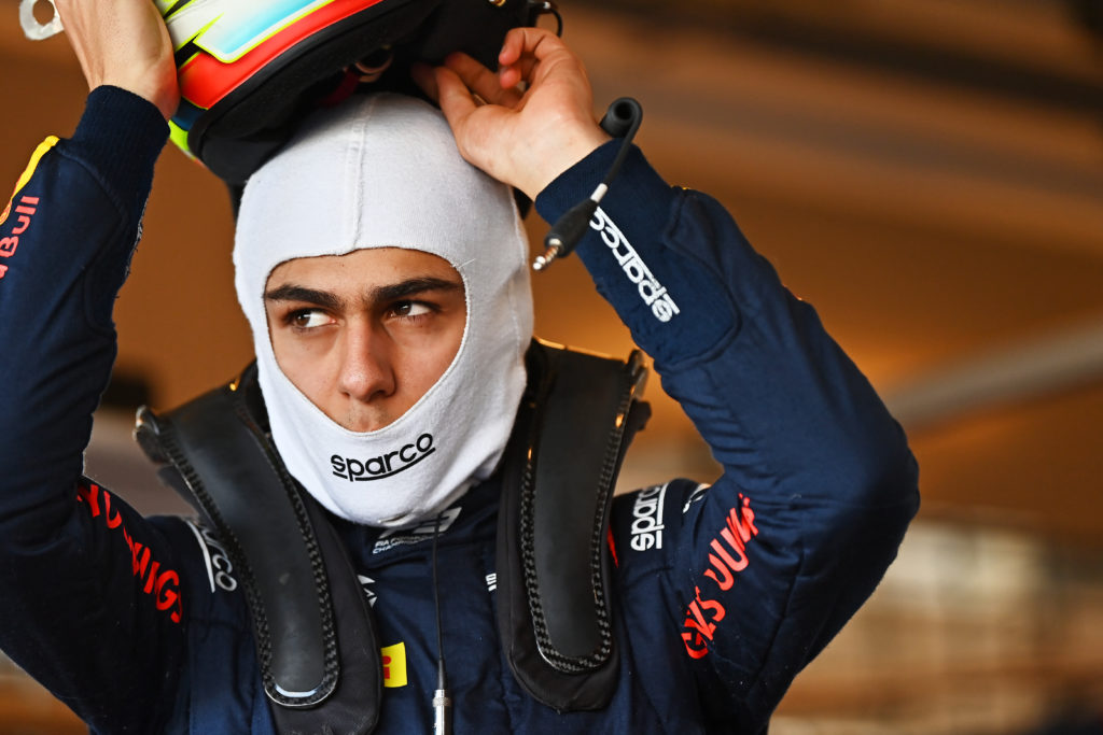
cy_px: 368
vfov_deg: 8.6
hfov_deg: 12.8
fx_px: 4903
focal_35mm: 160
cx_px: 552
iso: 400
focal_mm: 160
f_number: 2.8
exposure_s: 1/640
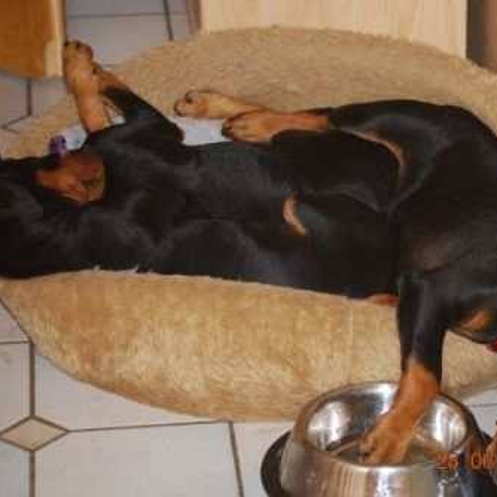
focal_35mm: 144
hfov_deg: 12.1
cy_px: 248
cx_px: 320
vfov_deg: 12.2
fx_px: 2333
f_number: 4.5
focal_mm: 75
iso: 200
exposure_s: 1/60
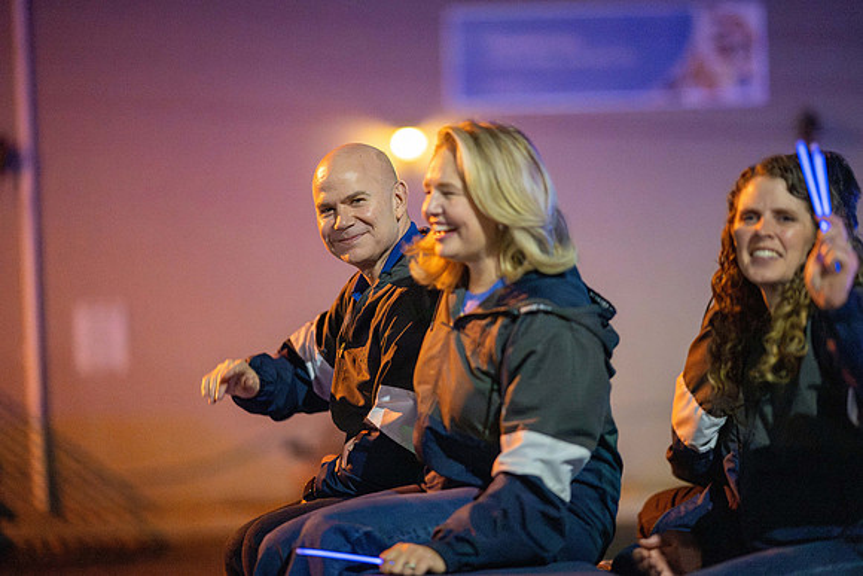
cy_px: 288
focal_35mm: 105
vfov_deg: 13.0
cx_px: 432
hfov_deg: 19.5
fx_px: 2518
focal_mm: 105
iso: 10000
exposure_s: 1/250
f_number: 1.4
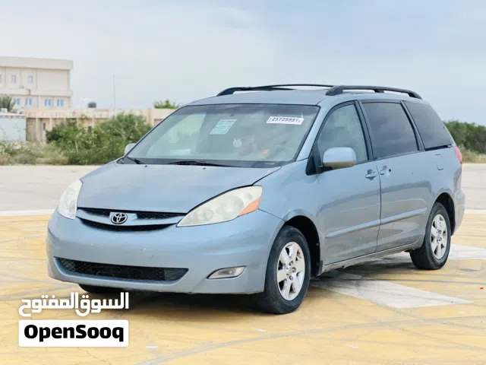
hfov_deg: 25.3
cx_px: 243
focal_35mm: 77
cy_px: 182
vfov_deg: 19.1
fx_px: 1081
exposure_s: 1/22
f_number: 2.8
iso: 500
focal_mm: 9
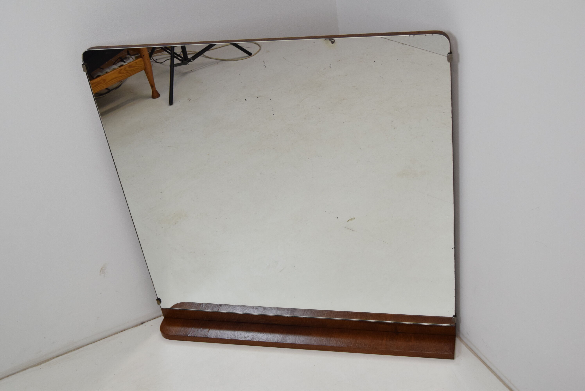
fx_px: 732
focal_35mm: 45
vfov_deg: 29.9
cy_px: 196
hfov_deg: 43.6
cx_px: 292
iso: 1600
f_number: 7.1
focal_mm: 30
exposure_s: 1/200
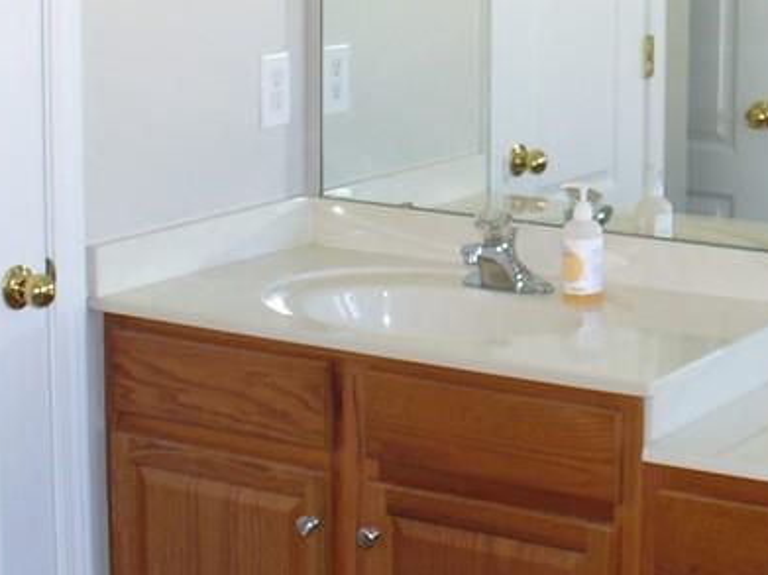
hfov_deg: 19.7
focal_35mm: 97
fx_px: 2151
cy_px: 77
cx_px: 733
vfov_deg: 15.1
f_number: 2.8
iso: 100
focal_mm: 6.1
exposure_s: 1/30
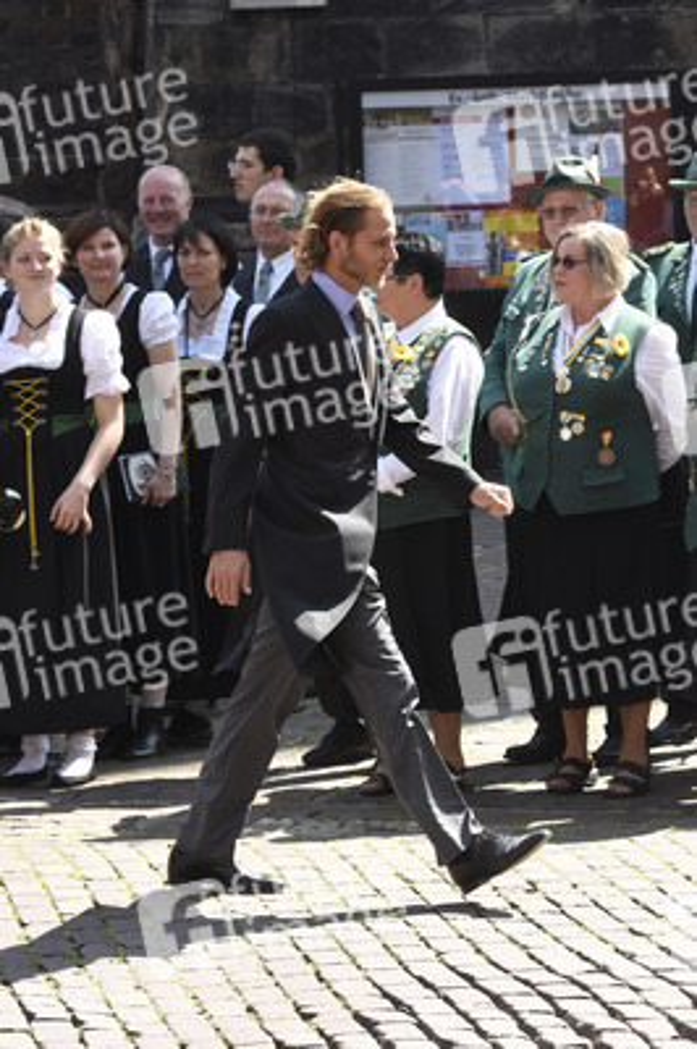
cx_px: 348
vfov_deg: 14.0
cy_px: 524
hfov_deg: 9.3
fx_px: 4276
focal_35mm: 147
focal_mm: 98
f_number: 9
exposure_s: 1/400
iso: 800
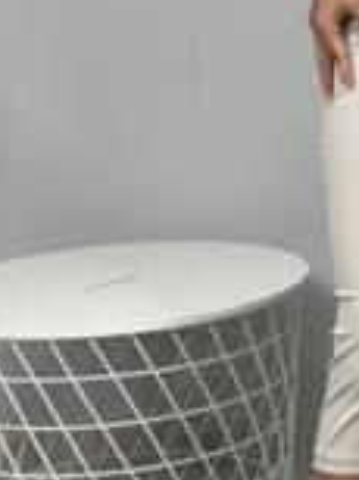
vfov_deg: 14.9
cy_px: -45
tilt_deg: -26.9
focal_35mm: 129
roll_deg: +0.8
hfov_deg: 11.2
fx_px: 1789
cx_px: 468
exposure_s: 1/100
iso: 100
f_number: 1.78
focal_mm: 6.86
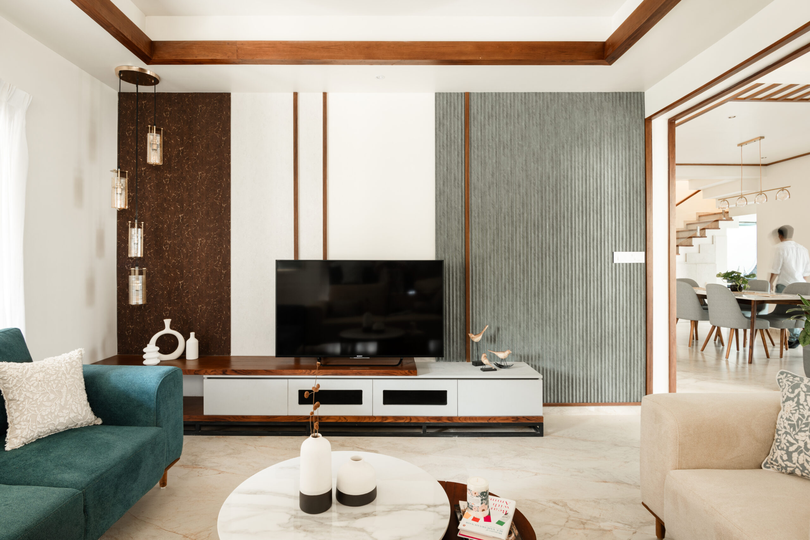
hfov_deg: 93.3
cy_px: 270
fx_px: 382
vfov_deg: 70.4
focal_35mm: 17
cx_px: 405
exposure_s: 5
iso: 80
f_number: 11
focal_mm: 17
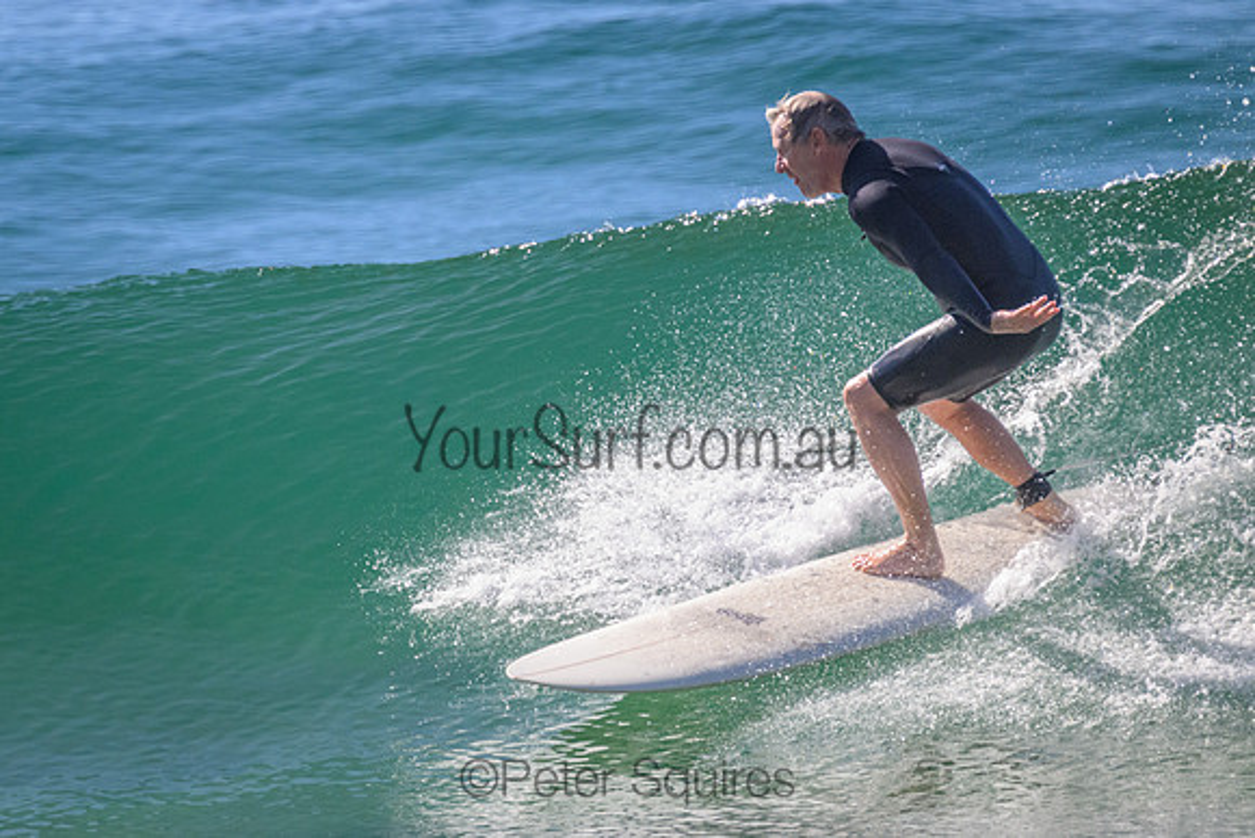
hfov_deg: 1.9
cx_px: 406
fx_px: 37742
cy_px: 381
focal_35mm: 1082
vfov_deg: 1.3
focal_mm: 800
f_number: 11
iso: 2500
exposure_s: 1/2000
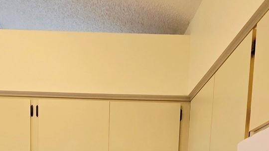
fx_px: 299
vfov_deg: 21.1
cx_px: 84
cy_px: 258
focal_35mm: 42
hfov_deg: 47.4
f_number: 2.2
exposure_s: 1/60.2
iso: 64
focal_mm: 2.2
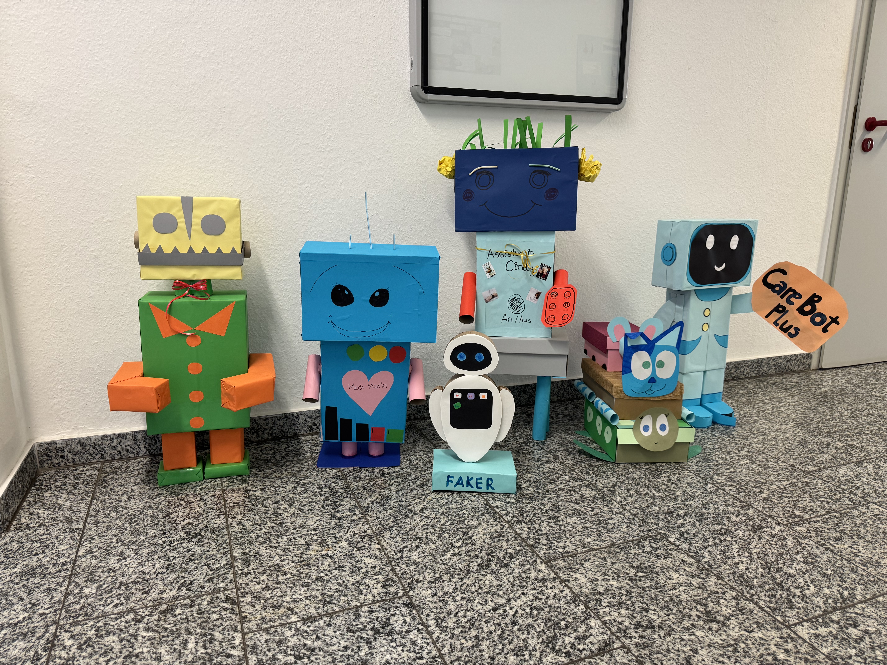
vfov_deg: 56.8
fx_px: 615
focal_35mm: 24
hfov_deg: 71.6
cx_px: 444
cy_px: 332
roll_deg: -0.4
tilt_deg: -13.3
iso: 160
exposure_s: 1/50
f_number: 1.78
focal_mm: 6.76
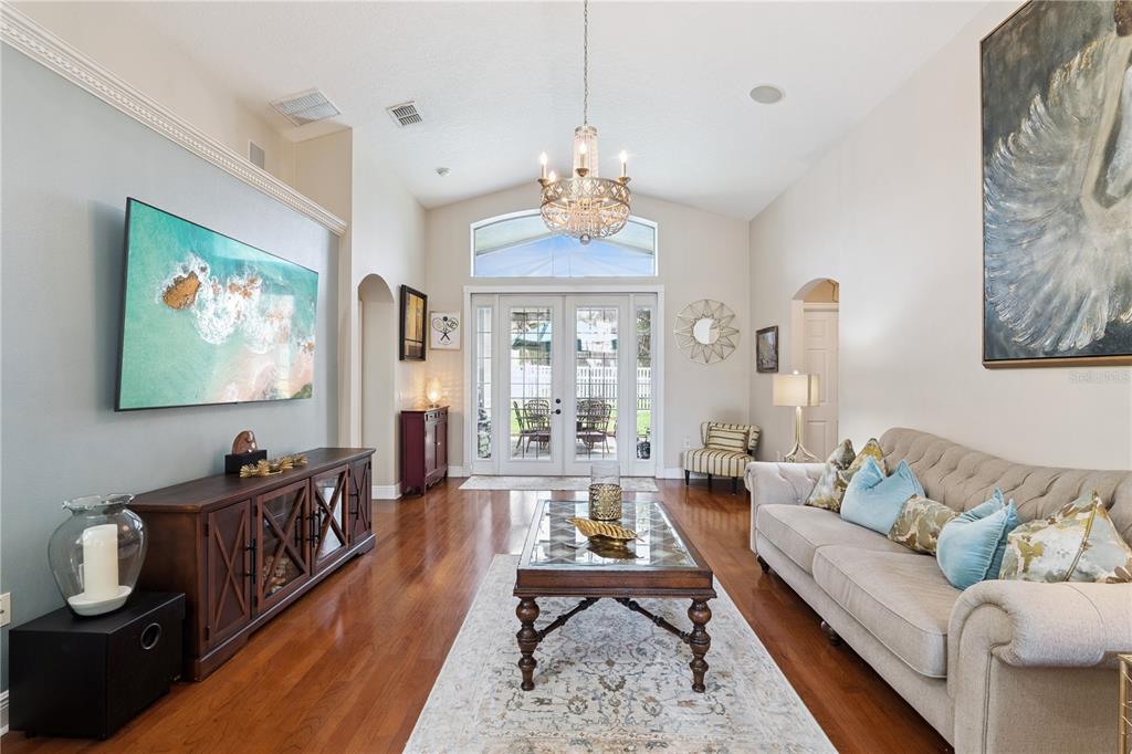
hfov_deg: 96.8
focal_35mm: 16
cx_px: 566
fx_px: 503
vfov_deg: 73.7
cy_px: 377
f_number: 10
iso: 800
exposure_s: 1/10
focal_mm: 16
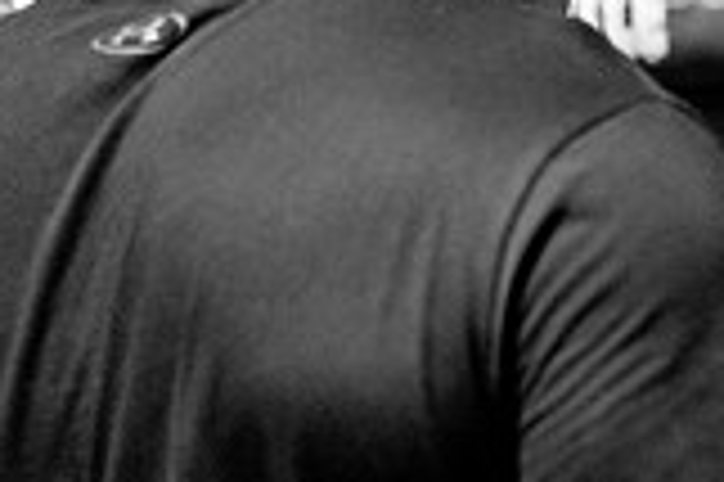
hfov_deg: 4.6
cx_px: 890
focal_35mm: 451
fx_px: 9061
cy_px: 376
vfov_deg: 3.0
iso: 4000
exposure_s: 1/1000
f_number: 2
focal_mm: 125
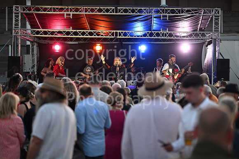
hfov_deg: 15.2
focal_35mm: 135
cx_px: 120
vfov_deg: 10.2
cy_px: 80
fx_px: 896
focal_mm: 135
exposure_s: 1/500
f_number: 3.2
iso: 1600
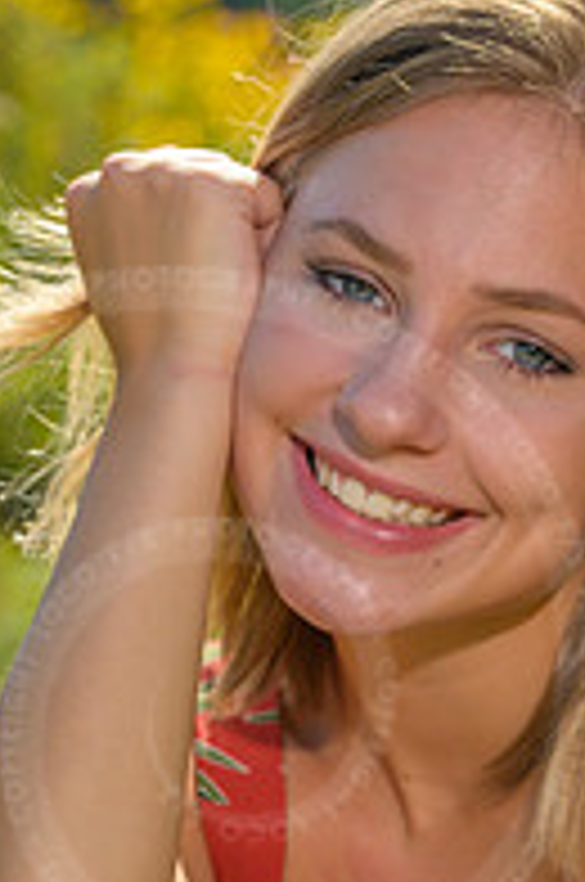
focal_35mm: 195
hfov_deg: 7.0
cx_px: 290
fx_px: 4770
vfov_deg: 10.5
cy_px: 810
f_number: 5.6
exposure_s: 1/1600
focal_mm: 85
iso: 200
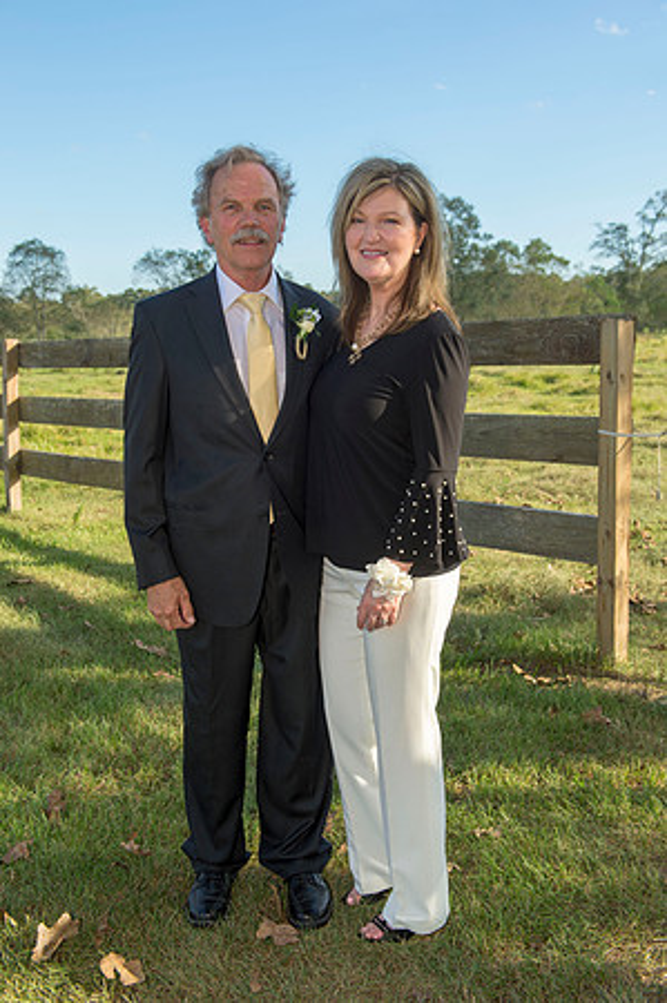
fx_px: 1058
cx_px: 334
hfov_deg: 35.0
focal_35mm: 38
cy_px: 502
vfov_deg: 50.7
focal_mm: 38
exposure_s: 1/400
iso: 200
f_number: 6.3
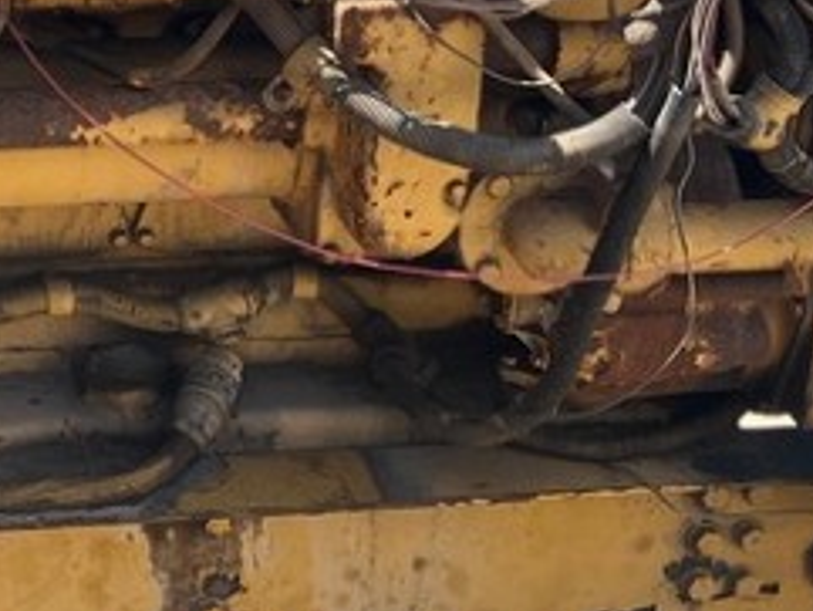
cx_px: -175
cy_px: -71
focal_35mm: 108
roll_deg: +0.6
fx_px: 2538
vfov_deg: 13.4
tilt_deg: -16.7
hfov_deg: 17.3
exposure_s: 1/787
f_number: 1.6
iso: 50
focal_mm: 5.1
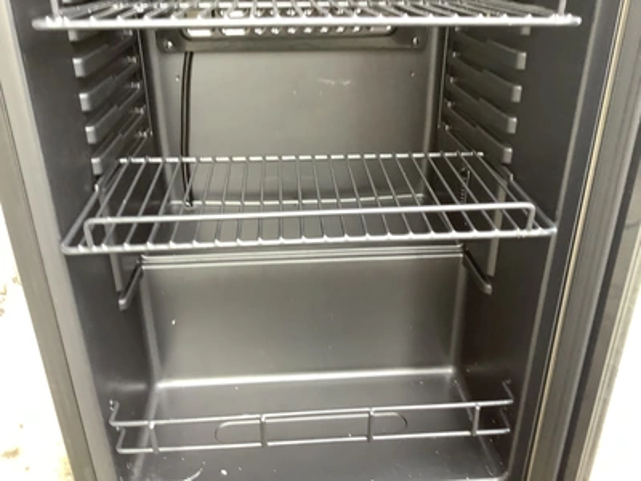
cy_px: 240
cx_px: 320
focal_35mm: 31
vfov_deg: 45.4
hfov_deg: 58.4
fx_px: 574
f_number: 2.4
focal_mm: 3.3
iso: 160
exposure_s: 1/60
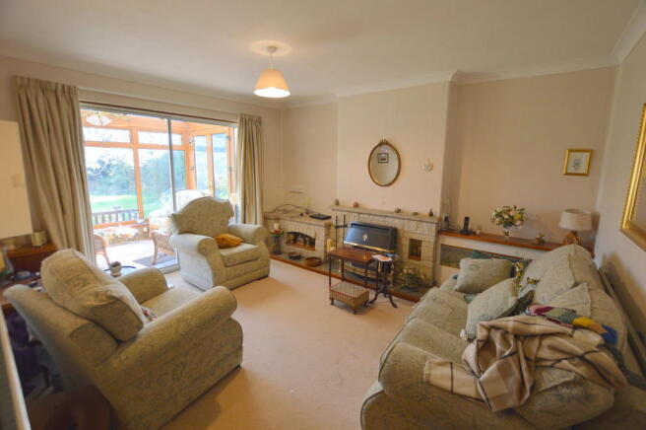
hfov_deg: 100.4
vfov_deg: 77.2
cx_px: 323
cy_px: 215
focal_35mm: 15
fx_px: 269
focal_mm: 10
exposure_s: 1/80
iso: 400
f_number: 4.5
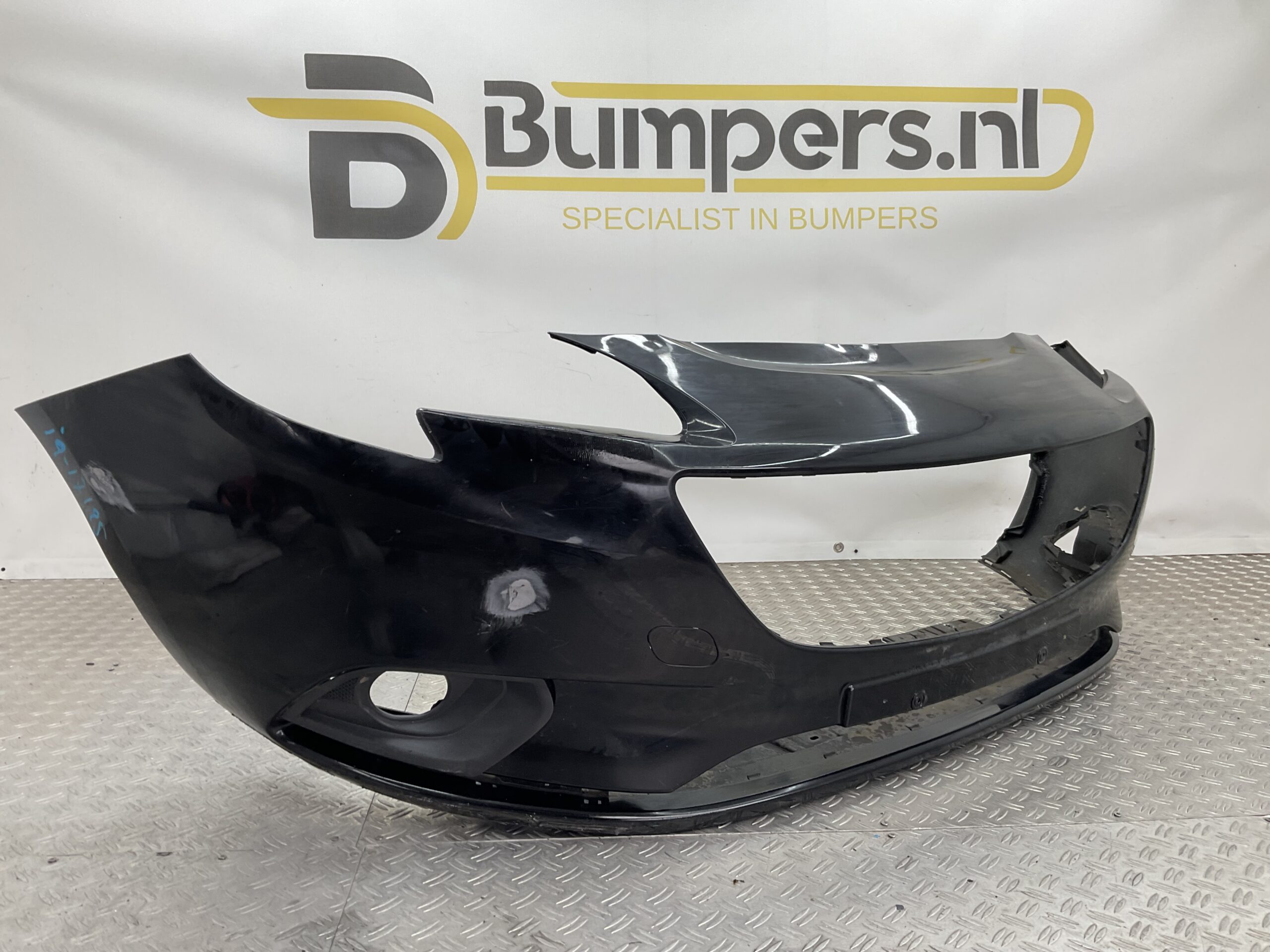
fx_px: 1064
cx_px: 635
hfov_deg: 61.7
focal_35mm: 29
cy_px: 476
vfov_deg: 48.2
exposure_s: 1/120
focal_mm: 3
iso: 25
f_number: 1.8
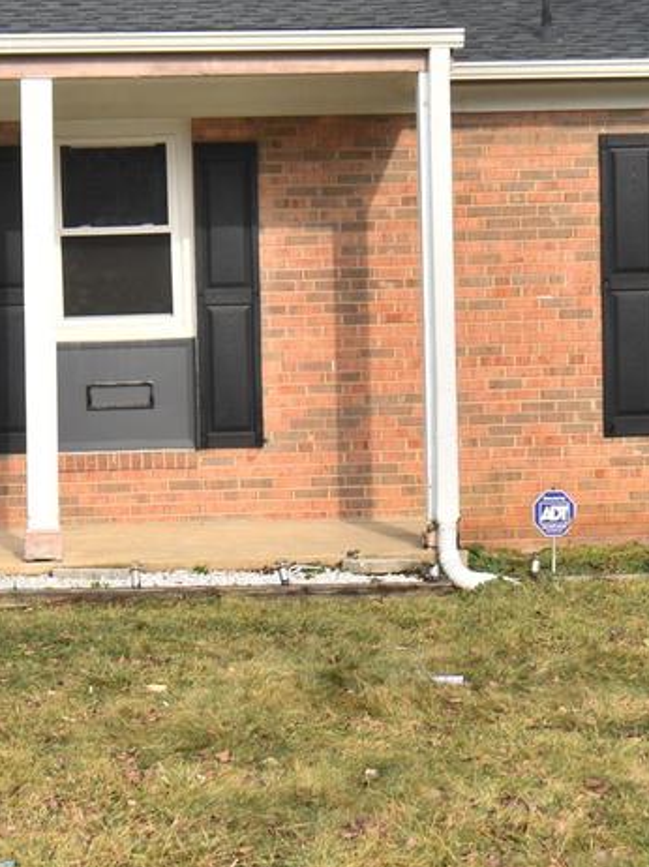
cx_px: 206
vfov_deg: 21.8
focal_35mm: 90
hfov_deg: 16.4
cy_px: 417
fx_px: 2252
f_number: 8
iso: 100
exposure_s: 1/250
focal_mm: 20
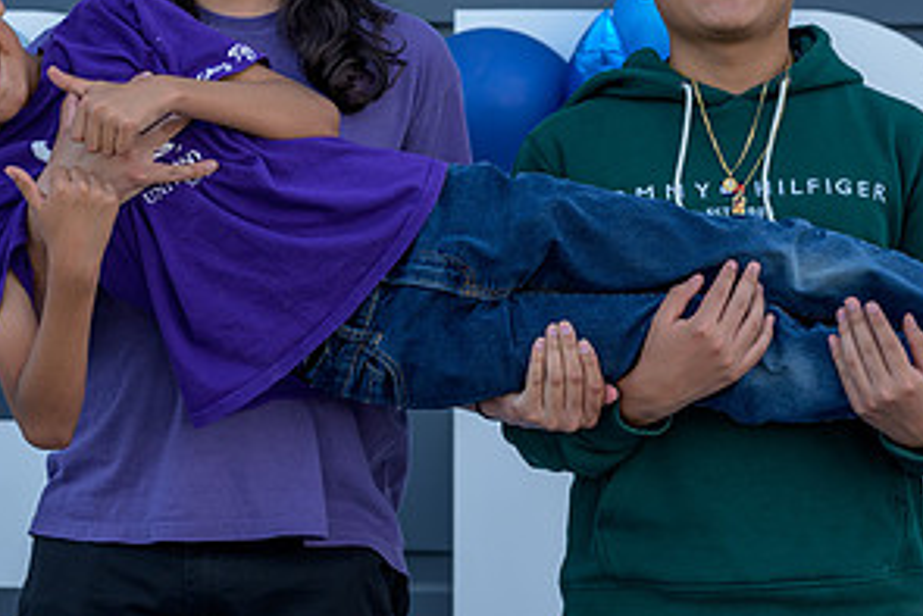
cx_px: 426
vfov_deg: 12.9
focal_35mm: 106
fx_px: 2719
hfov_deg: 19.3
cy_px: 167
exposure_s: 1/250
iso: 100
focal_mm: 52
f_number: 4
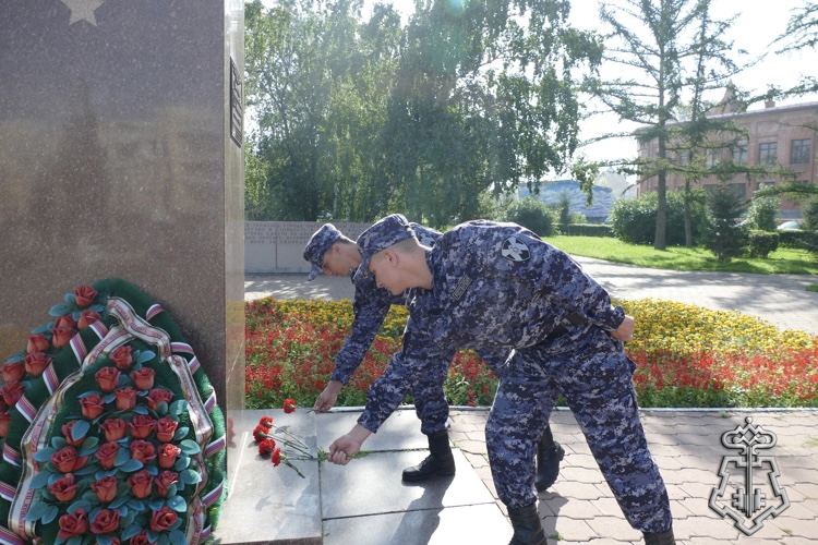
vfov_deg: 47.9
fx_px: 613
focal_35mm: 27
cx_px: 409
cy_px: 272
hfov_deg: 67.4
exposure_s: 1/800
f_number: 2.9
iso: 125
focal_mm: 9.88
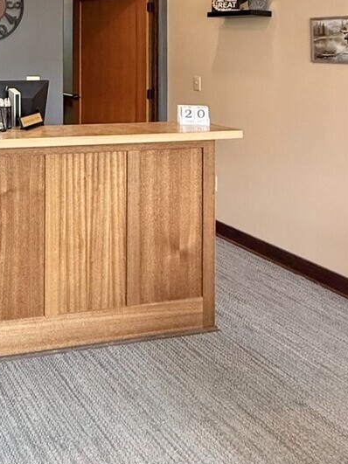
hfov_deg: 31.4
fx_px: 510
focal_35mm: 38
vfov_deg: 44.4
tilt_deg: +0.6
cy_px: 42
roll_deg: -0.4
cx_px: -73
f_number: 2.2
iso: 400
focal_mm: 2.22
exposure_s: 1/120
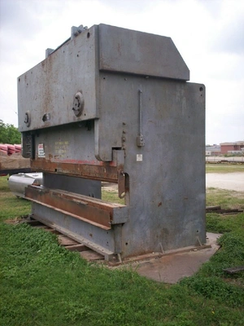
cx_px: 122
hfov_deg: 39.7
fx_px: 338
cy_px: 163
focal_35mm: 36
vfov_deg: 51.4
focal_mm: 6
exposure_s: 1/302
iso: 100
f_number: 4.5
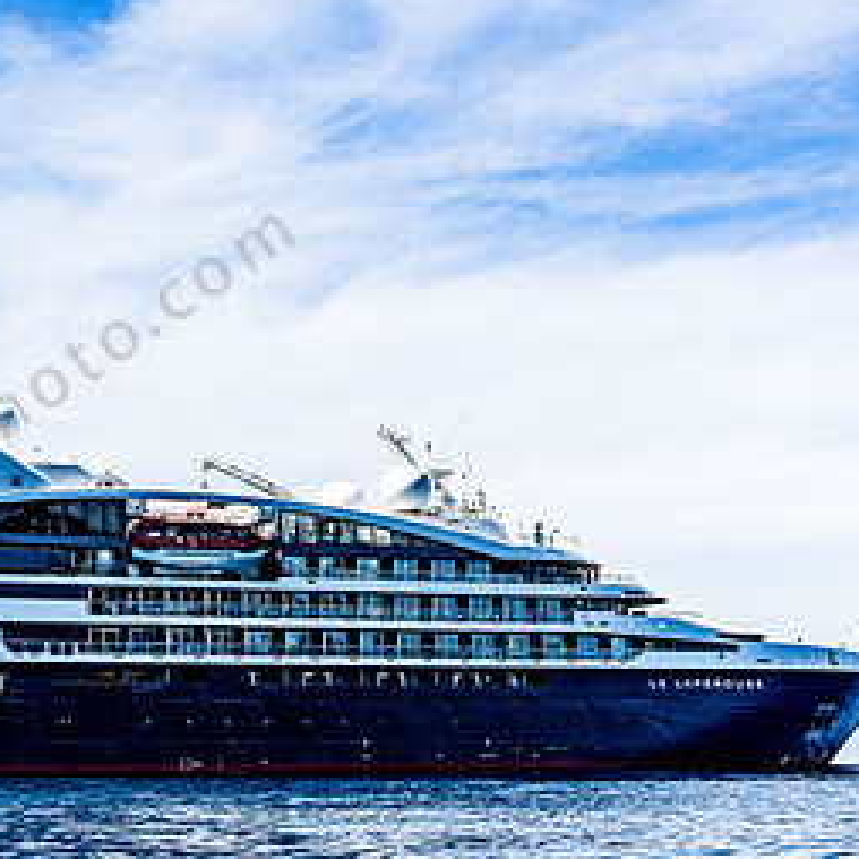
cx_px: 54
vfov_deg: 26.0
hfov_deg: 25.2
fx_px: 1853
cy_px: 329
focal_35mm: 66
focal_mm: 30
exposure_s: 1/2000
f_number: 5
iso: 250
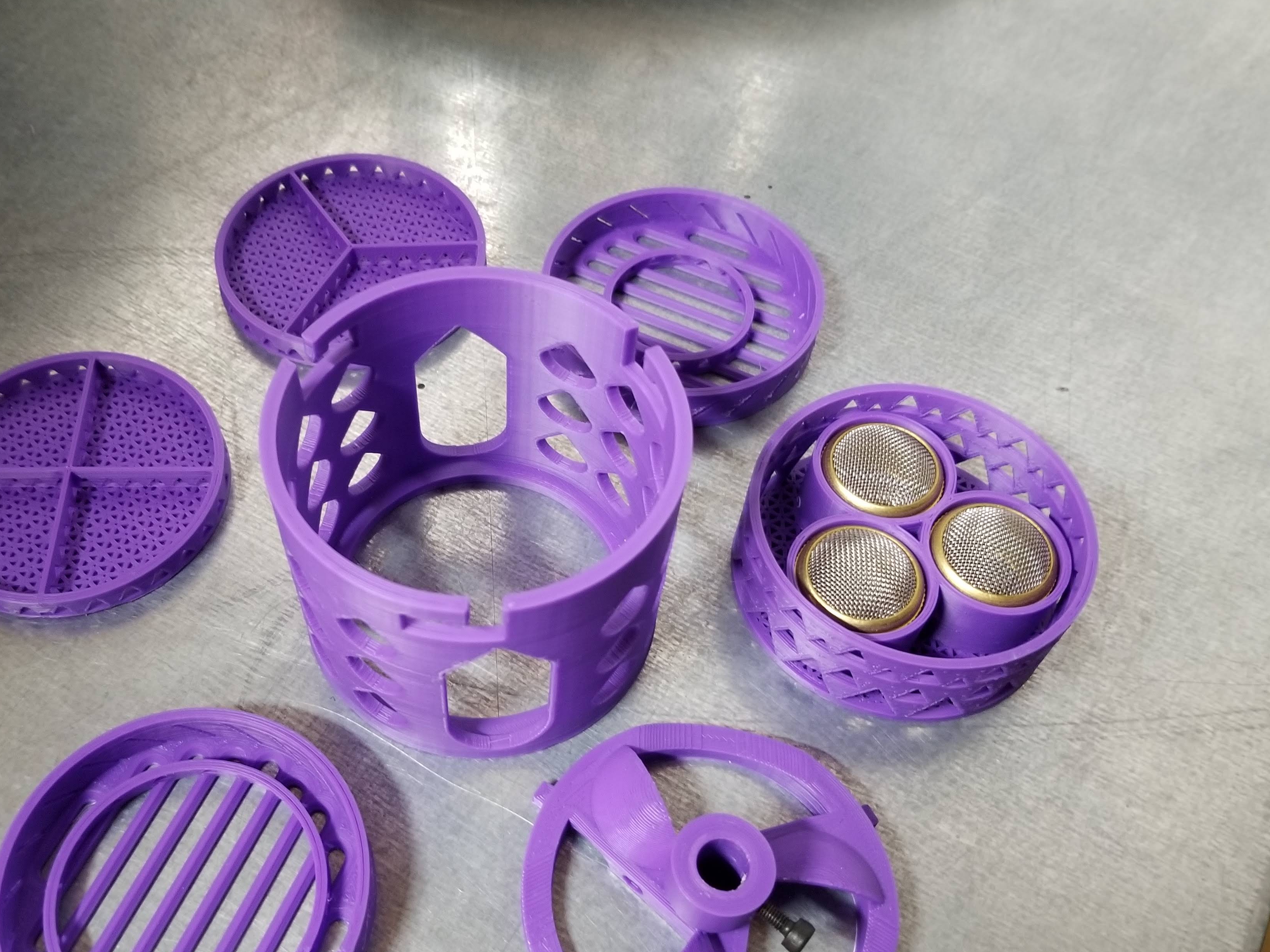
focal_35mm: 32
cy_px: 576
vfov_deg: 43.9
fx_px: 1174
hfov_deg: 56.4
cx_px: 504
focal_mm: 4.25
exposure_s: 1/17
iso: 200
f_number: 1.7
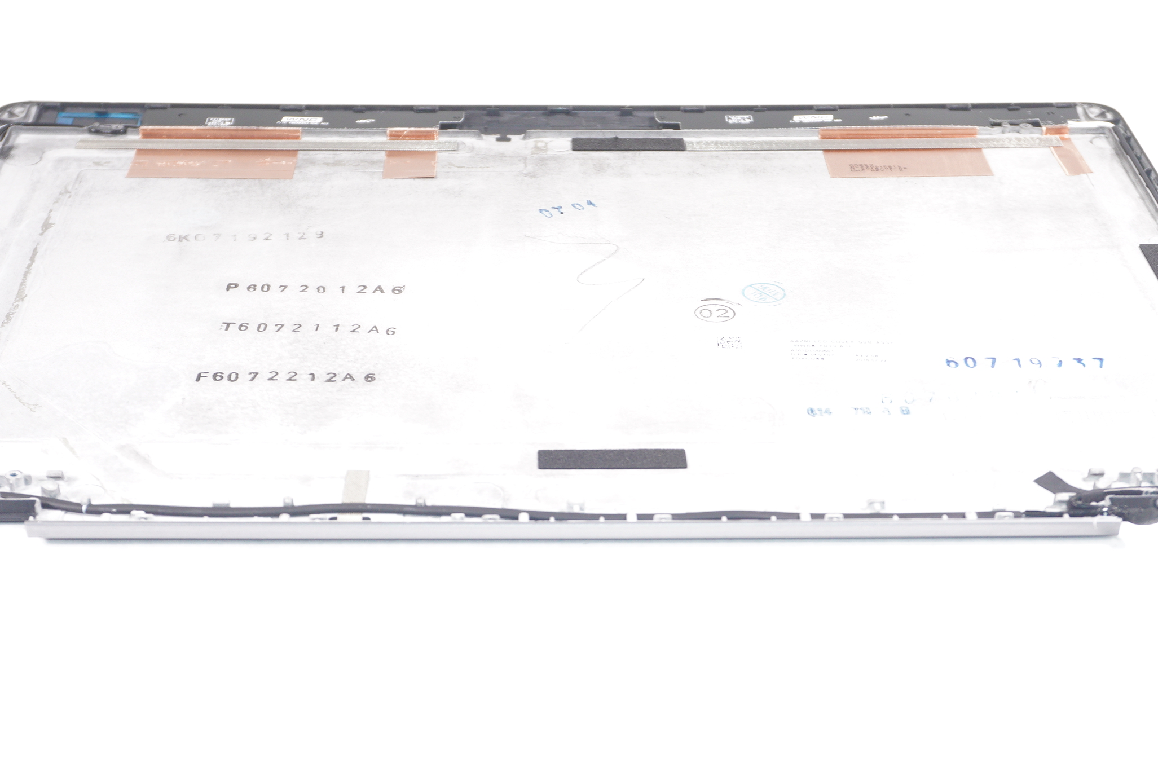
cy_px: 438
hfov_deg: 31.6
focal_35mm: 64
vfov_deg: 21.3
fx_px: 2048
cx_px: 587
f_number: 6.3
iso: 640
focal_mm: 29
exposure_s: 1/100
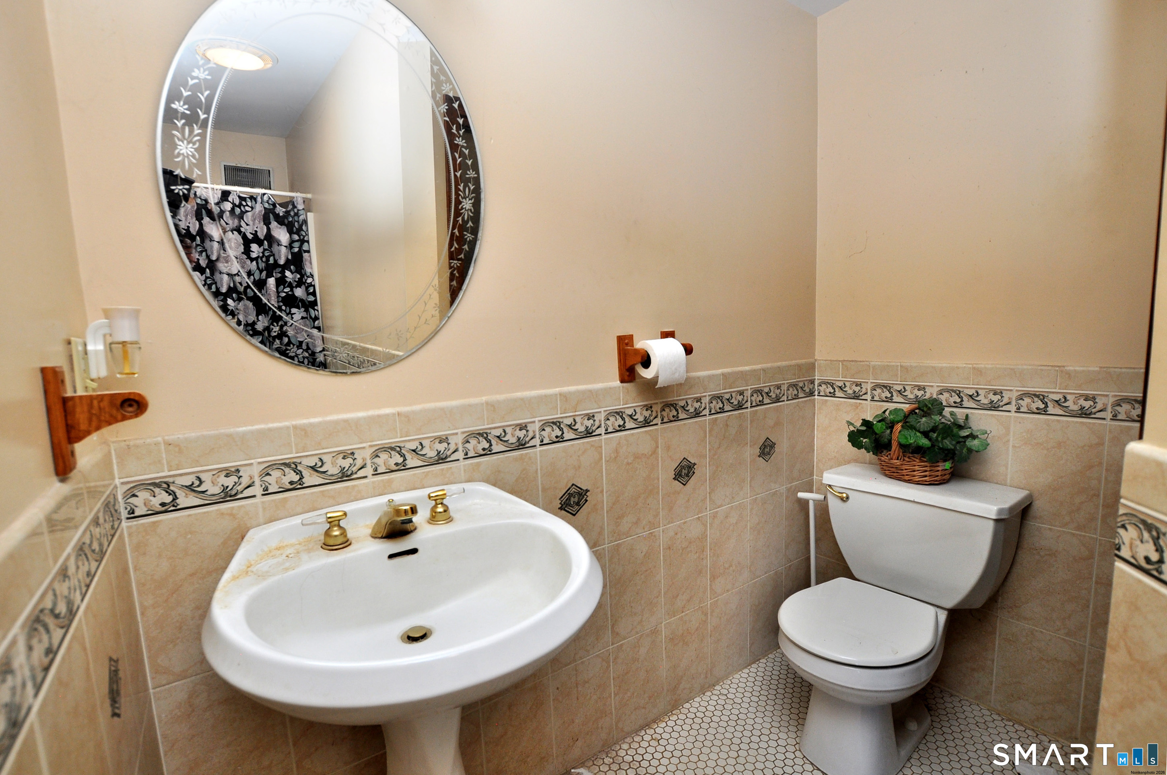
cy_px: 388
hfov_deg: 100.5
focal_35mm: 15
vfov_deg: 77.2
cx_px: 584
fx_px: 486
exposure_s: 1/40
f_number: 5
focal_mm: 10
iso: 320
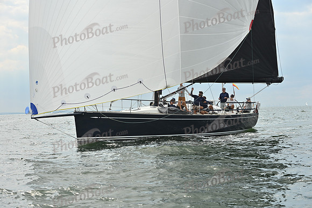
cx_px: 156
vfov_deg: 19.5
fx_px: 607
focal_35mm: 70
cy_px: 104
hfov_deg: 28.8
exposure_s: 1/1600
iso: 320
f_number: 7.1
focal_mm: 70
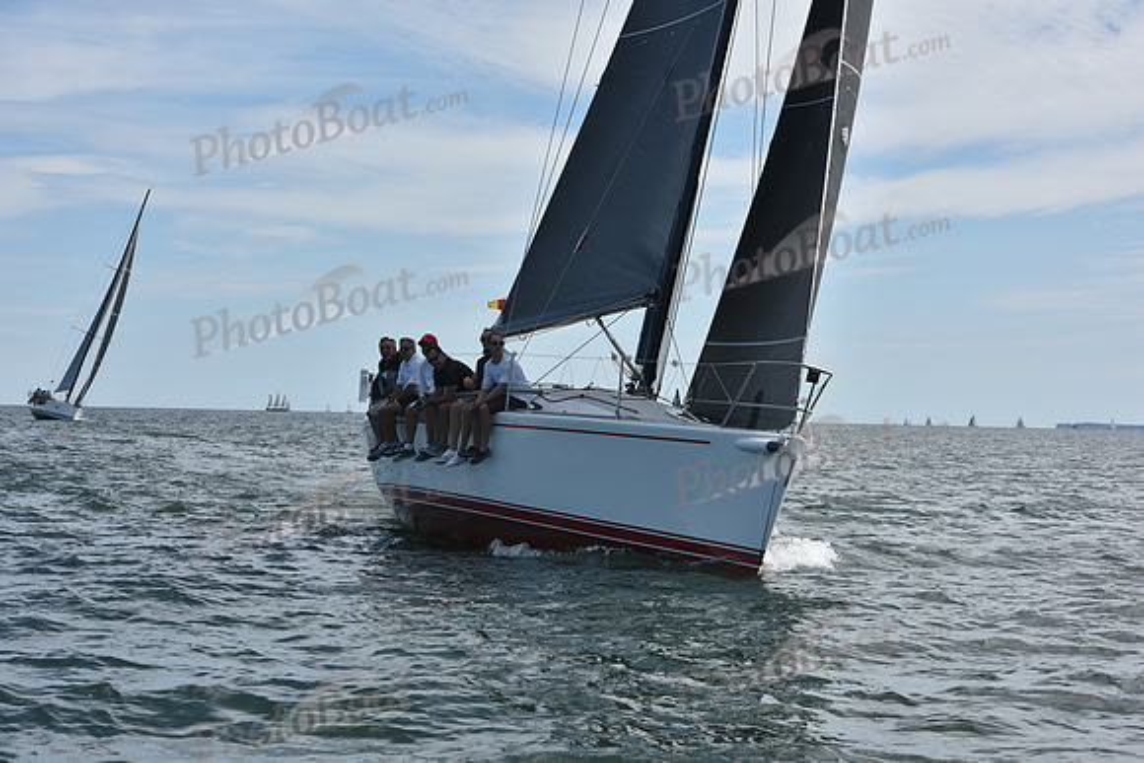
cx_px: 572
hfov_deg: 26.0
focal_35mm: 78
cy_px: 382
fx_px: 2479
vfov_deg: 17.5
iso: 320
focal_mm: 78
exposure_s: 1/1000
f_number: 10
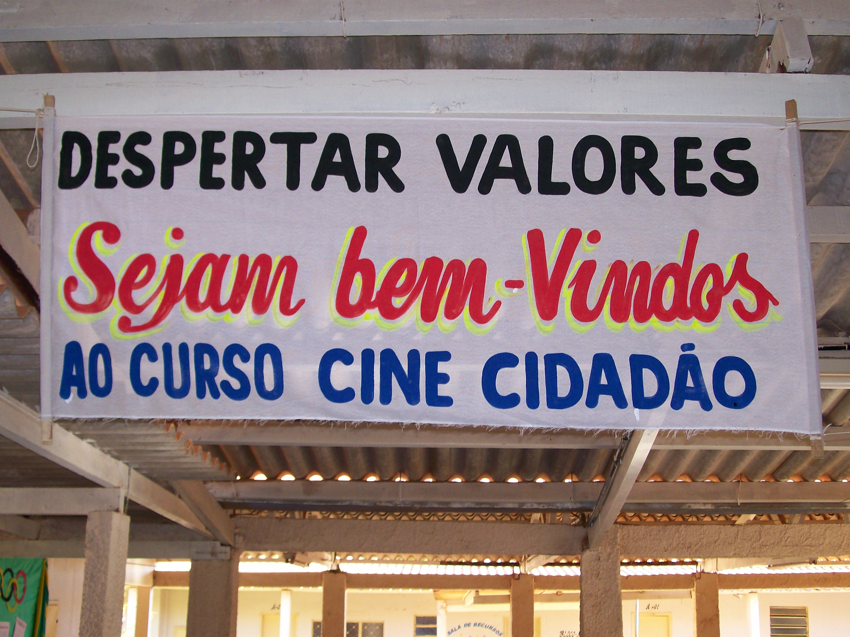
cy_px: 318
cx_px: 425
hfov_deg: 42.1
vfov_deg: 32.2
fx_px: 1105
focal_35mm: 45
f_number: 3
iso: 80
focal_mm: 7.6
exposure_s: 1/73.1
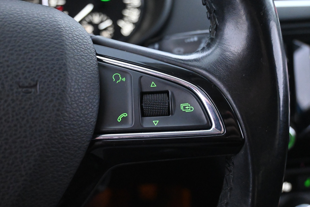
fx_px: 332
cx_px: 153
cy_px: 104
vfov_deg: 34.6
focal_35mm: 39
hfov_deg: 50.1
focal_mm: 25
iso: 9000
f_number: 4.2
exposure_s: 1/40
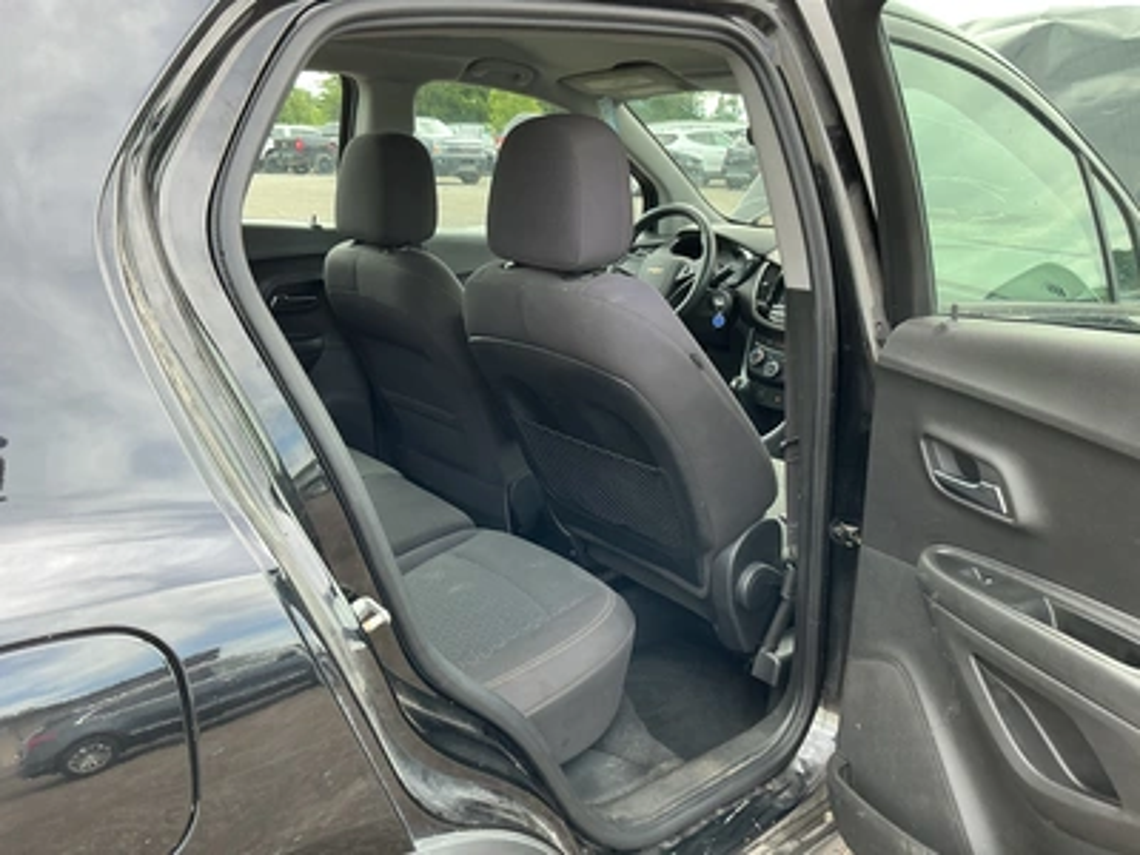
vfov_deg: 49.7
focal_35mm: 28
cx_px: 570
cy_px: 428
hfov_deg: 63.4
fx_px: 922
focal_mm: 3
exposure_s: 1/122
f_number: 1.8
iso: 32
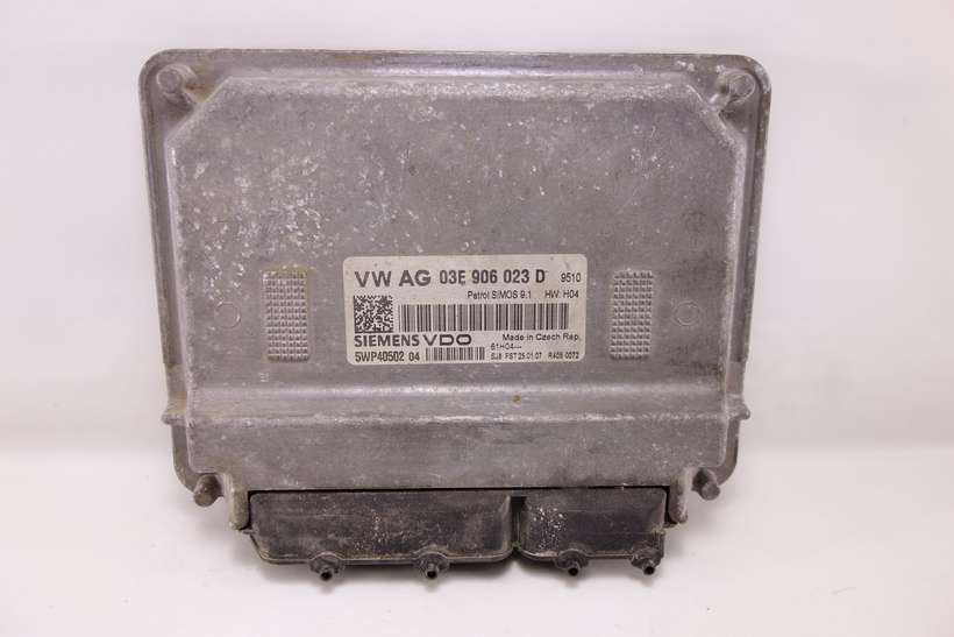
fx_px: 742
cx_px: 477
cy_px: 318
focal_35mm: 28
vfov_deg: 46.4
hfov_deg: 65.5
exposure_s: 1/100
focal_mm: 10.4
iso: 125
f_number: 2.2
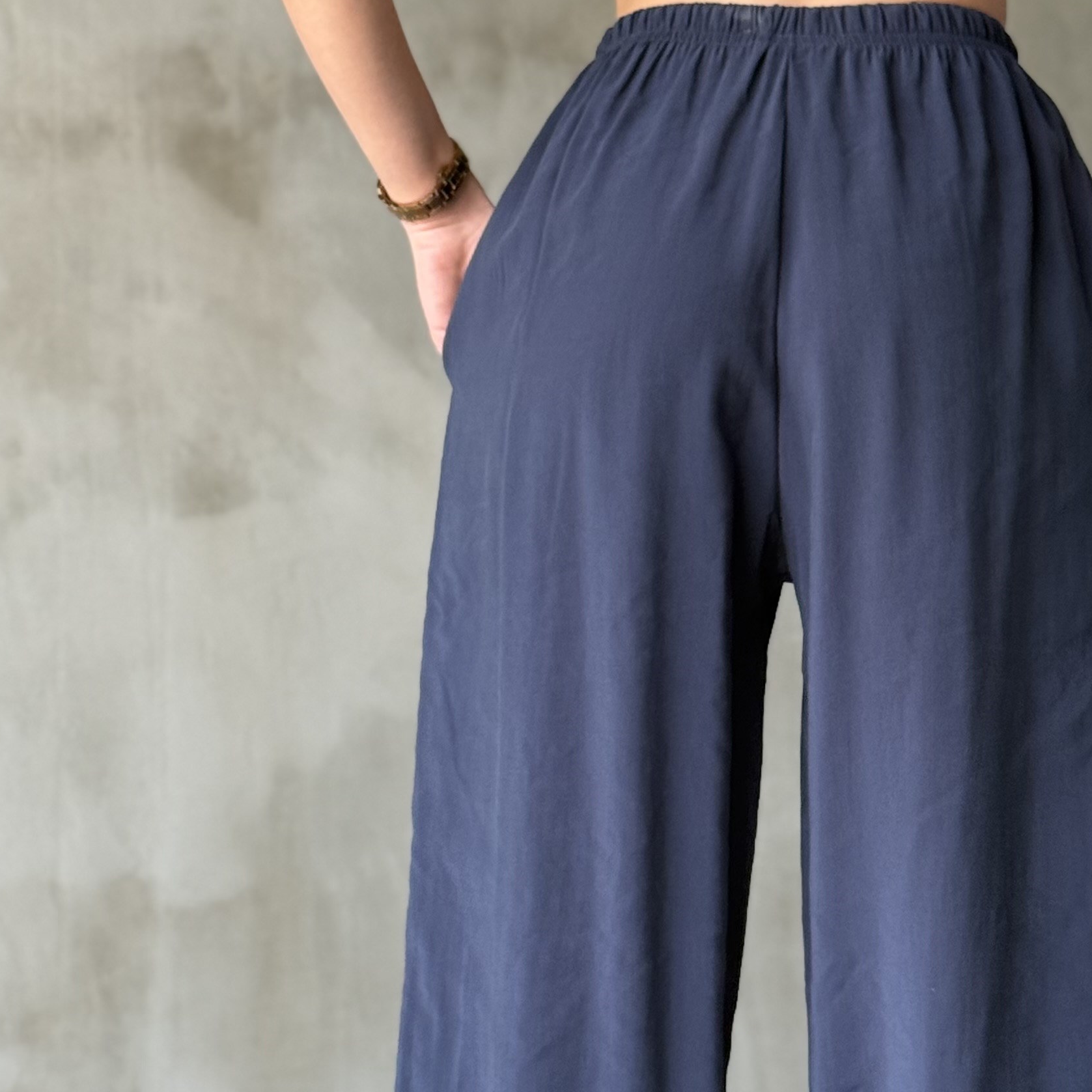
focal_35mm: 102
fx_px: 3640
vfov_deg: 17.0
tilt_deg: +2.0
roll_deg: -0.2
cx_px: 740
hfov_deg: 17.0
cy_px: 660
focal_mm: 6.76
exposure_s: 1/60
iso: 100
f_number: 1.78
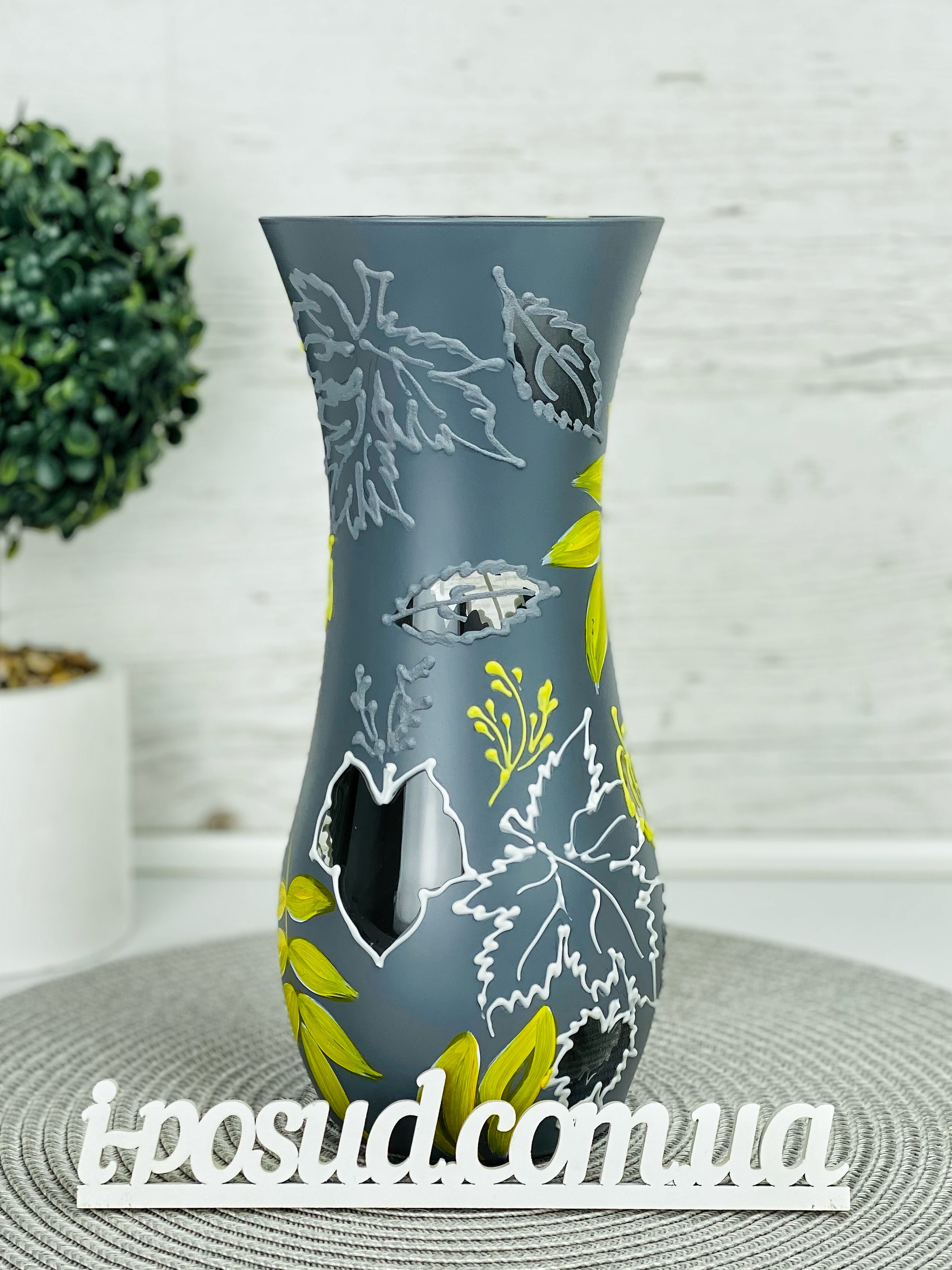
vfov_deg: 30.3
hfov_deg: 22.9
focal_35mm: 64
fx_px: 2347
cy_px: 633
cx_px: 434
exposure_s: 1/222
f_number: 2
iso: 20
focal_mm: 6
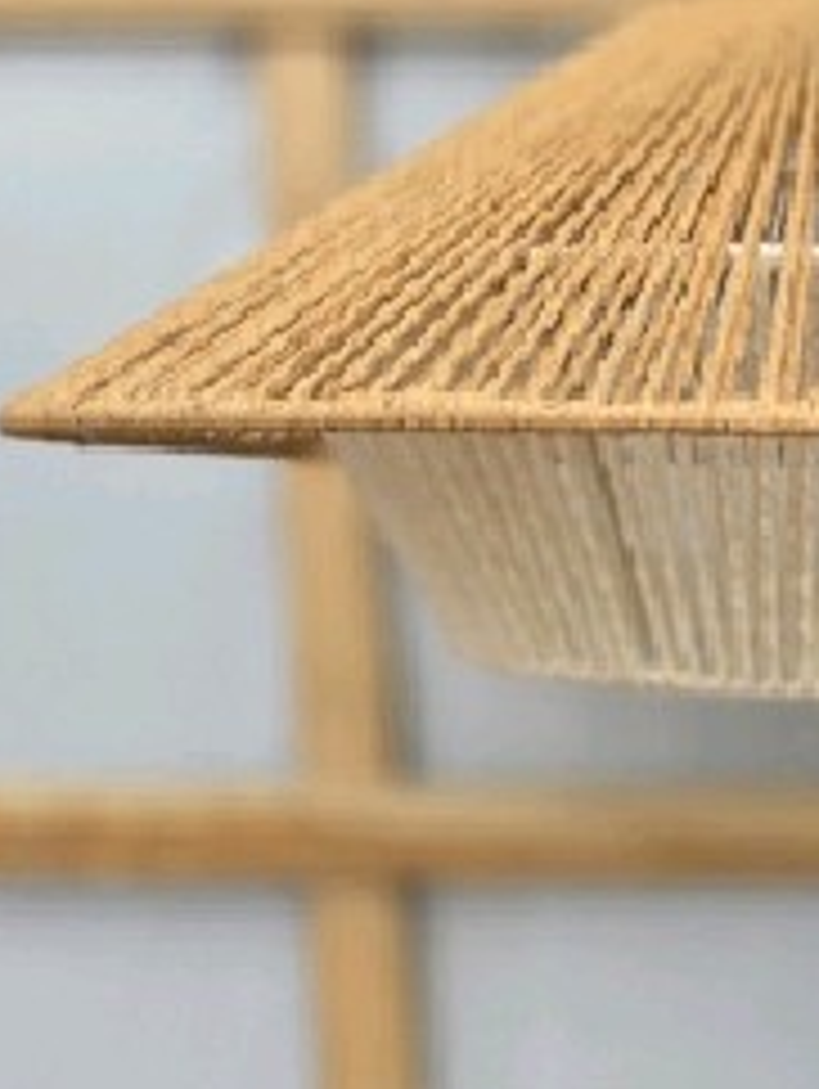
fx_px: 1795
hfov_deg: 24.0
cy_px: 194
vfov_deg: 32.7
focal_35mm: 57
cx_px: 900
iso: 12
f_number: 1.7
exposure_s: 1/294
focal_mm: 6.3
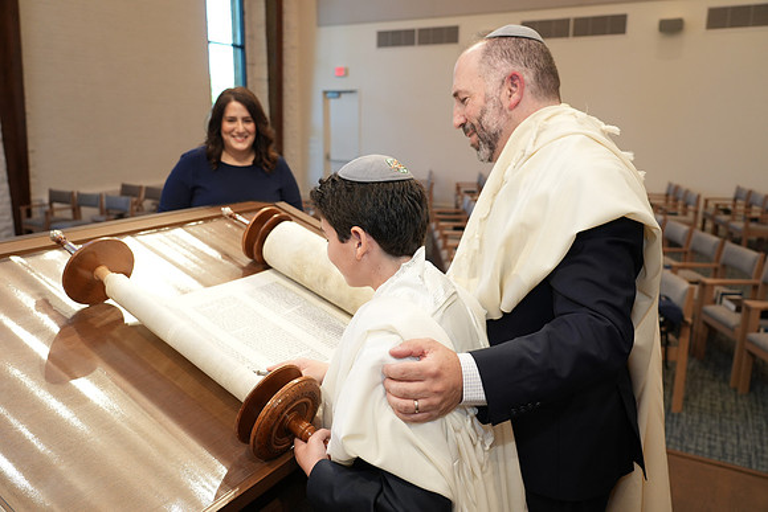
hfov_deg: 65.5
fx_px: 597
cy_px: 256
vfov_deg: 46.4
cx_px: 384
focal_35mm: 28
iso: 640
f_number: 4
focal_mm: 28
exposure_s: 1/80
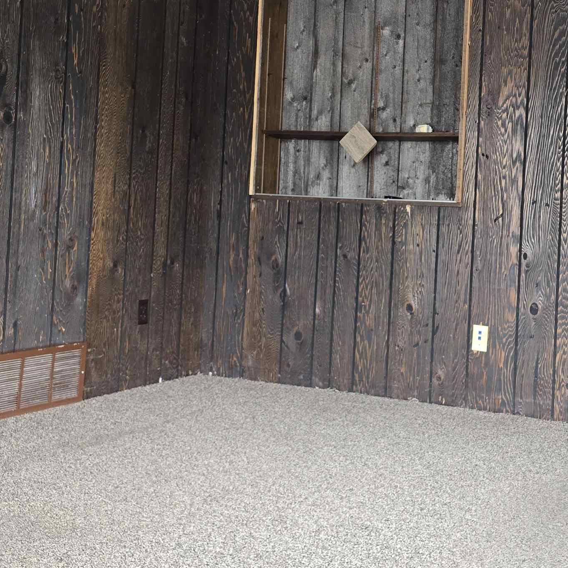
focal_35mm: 46
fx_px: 854
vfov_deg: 36.7
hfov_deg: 35.6
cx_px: 454
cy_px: 227
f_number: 1.7
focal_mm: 6.3
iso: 500
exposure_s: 1/120
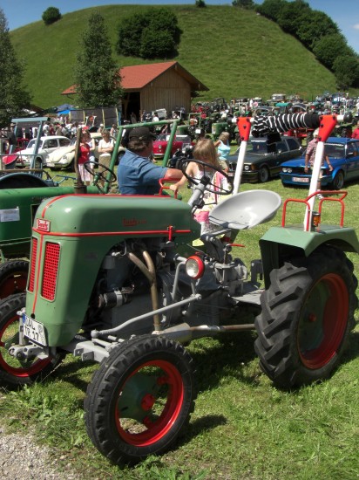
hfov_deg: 37.7
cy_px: 240
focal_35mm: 38
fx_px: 526
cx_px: 180
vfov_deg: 49.0
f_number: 4.6
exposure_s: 1/320
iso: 64
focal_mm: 6.3
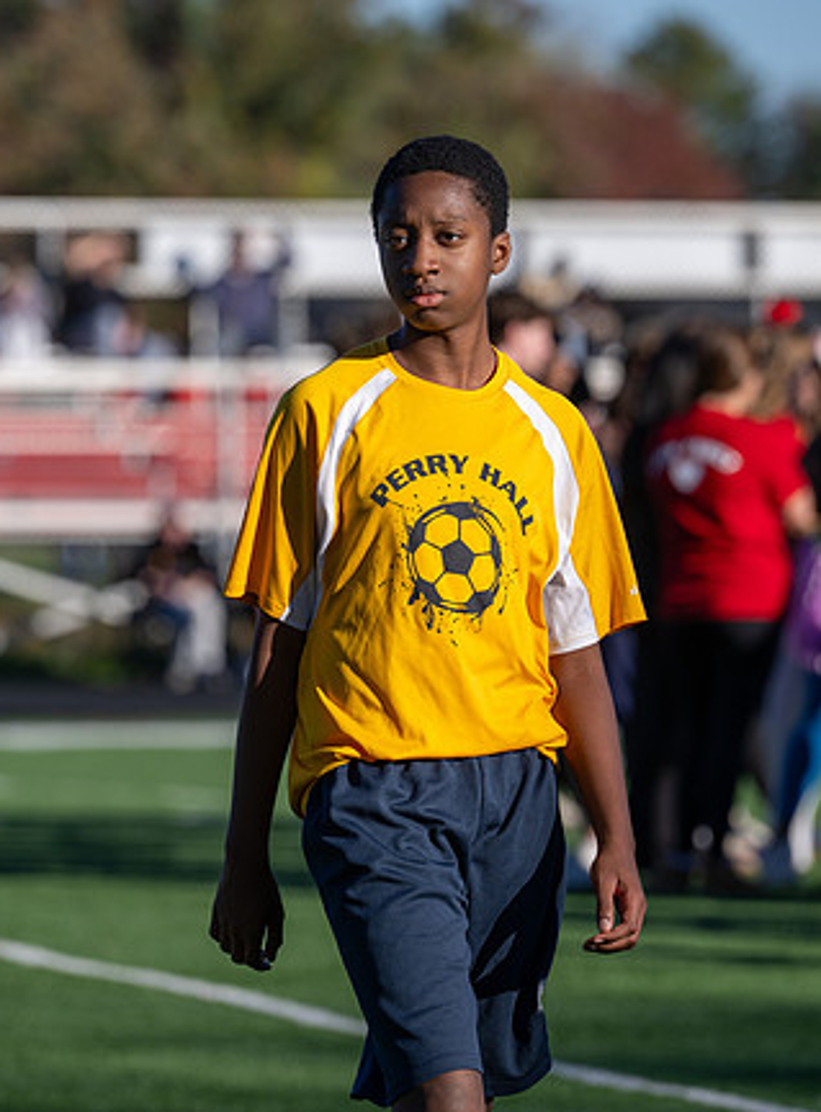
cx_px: 334
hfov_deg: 4.7
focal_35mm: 314
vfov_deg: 6.3
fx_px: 10030
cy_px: 568
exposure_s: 1/1600
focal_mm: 200
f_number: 4
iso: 64
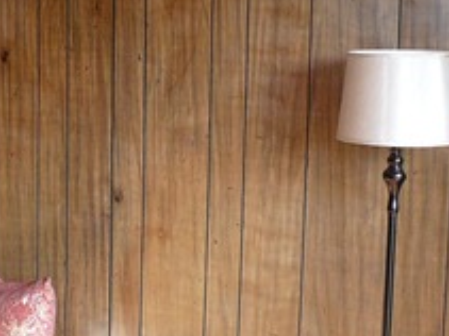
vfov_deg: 17.3
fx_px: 1102
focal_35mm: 85
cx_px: -181
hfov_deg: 20.4
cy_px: 151
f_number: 2.8
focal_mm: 4.6
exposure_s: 1/30
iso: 125
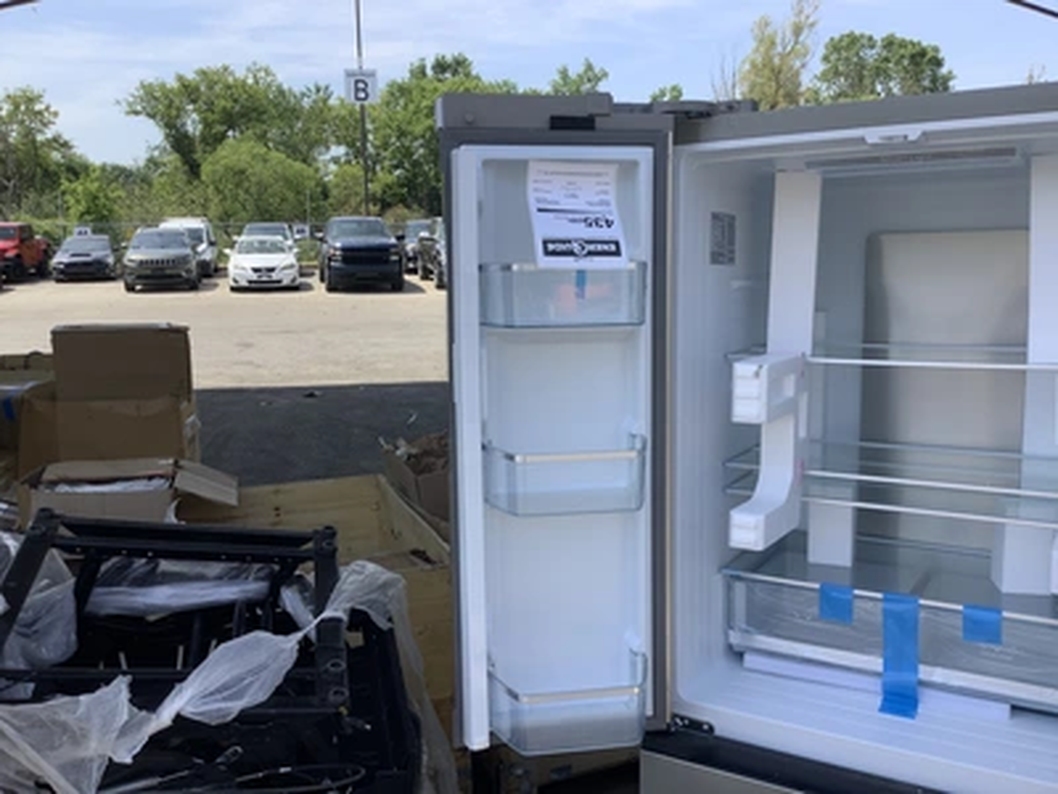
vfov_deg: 45.4
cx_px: 529
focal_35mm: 31
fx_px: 947
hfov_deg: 58.4
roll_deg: +1.2
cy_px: 397
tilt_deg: -10.5
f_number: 2.4
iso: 25
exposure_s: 1/668
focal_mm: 3.3
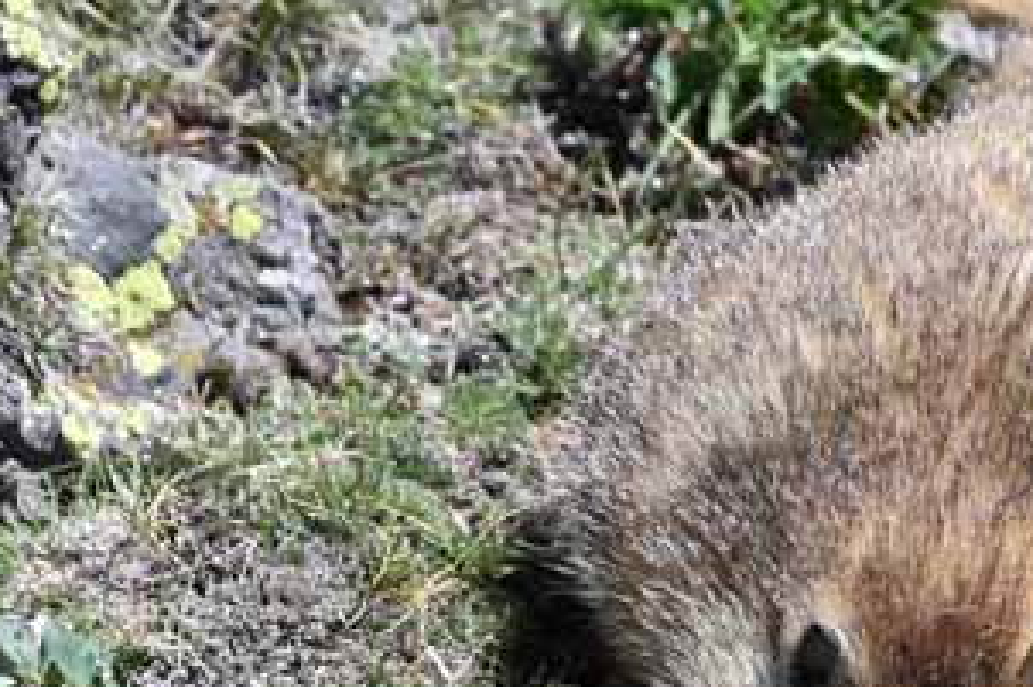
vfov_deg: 3.0
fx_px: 13077
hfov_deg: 4.5
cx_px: 1245
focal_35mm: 456
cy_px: 610
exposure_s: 1/400
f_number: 6.3
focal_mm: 115
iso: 64
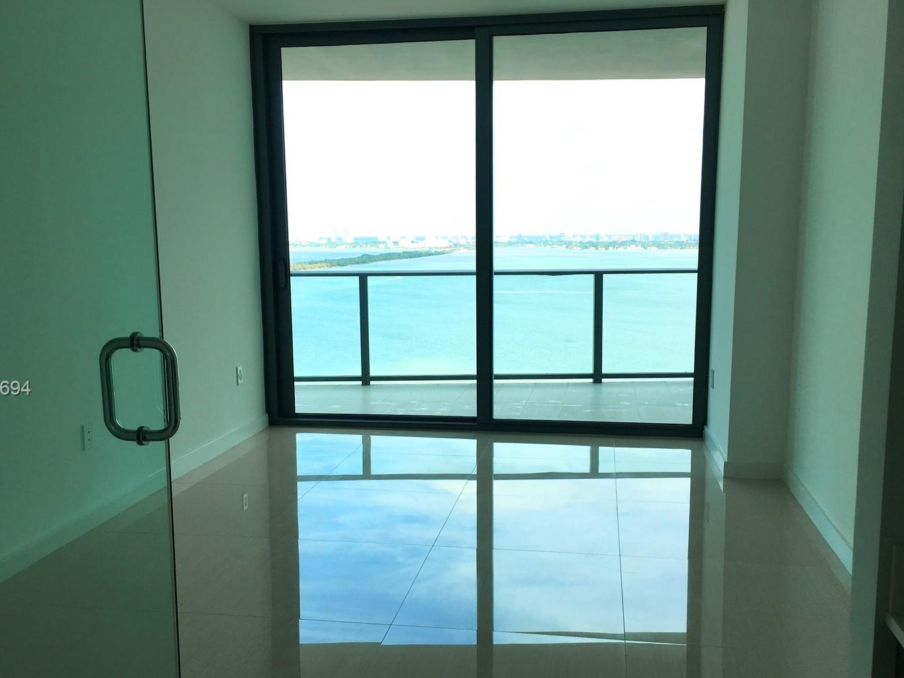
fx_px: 888
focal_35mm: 34
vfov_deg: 41.7
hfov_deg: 54.0
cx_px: 460
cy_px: 389
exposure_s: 1/348
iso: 25
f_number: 2.2
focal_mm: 4.15
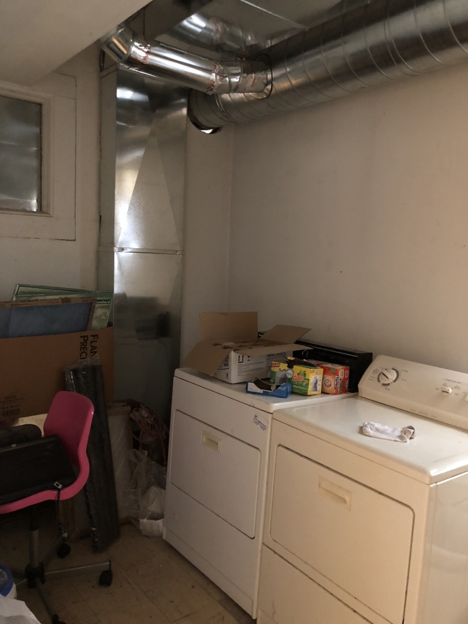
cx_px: 234
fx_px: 505
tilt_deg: -5.6
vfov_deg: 63.4
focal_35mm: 28
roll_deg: -2.4
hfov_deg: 49.7
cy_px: 312
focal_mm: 4
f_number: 1.8
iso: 125
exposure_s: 1/4
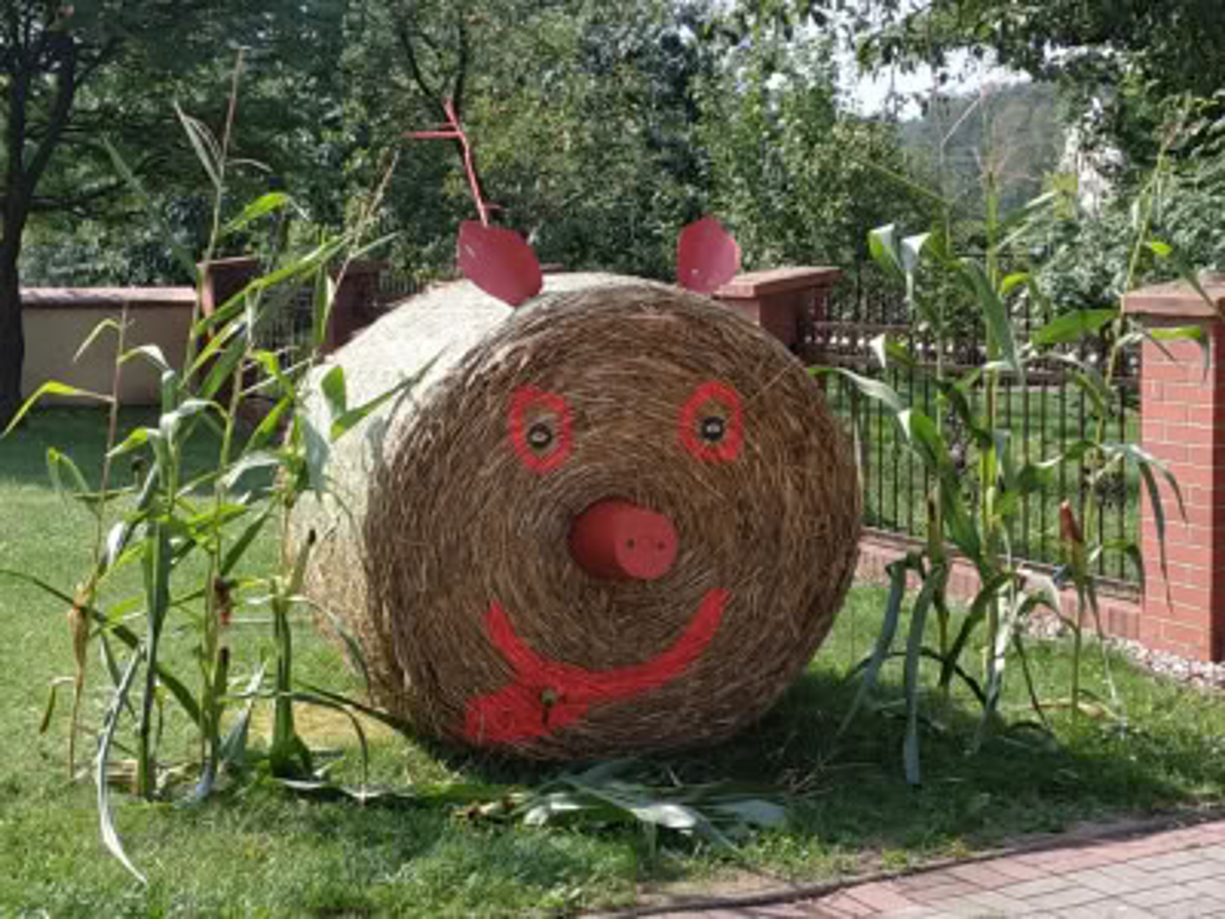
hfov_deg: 71.6
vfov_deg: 56.8
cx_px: 612
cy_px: 460
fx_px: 849
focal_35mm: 24
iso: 160
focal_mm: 3.94
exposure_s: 1/1410
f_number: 1.9
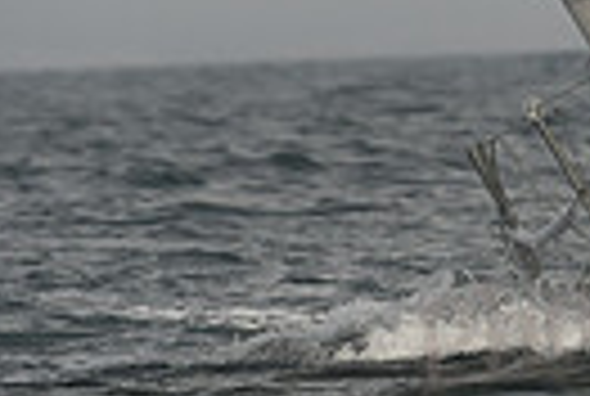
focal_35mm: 1766
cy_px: -20
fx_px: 29009
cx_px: 1284
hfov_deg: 1.2
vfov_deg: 0.8
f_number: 8
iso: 250
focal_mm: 400
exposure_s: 1/800
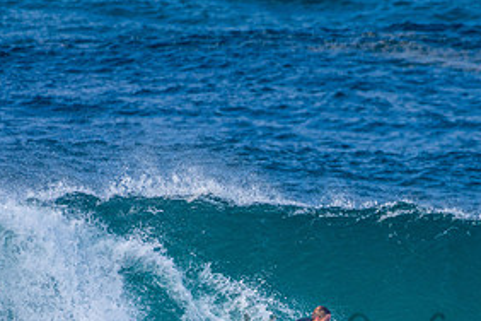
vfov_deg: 0.9
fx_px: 20641
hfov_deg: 1.3
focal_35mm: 1545
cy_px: 325
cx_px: 420
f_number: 5.6
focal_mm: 500
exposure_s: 1/1250
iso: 400
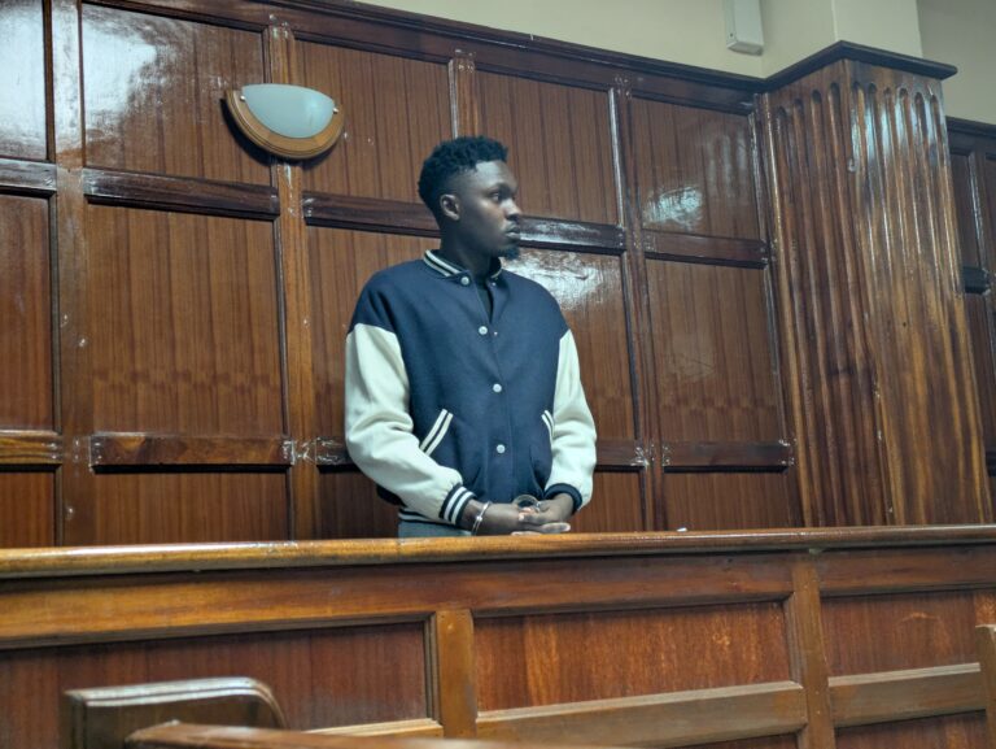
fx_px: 1468
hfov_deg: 37.5
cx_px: 498
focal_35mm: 51
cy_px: 374
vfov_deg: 28.6
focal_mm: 5.43
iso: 210
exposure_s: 1/50
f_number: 1.89
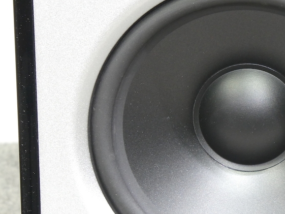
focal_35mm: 395
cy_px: 119
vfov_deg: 3.8
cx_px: 241
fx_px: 3253
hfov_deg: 5.0
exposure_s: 1/2
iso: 200
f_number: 5.6
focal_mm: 41.4
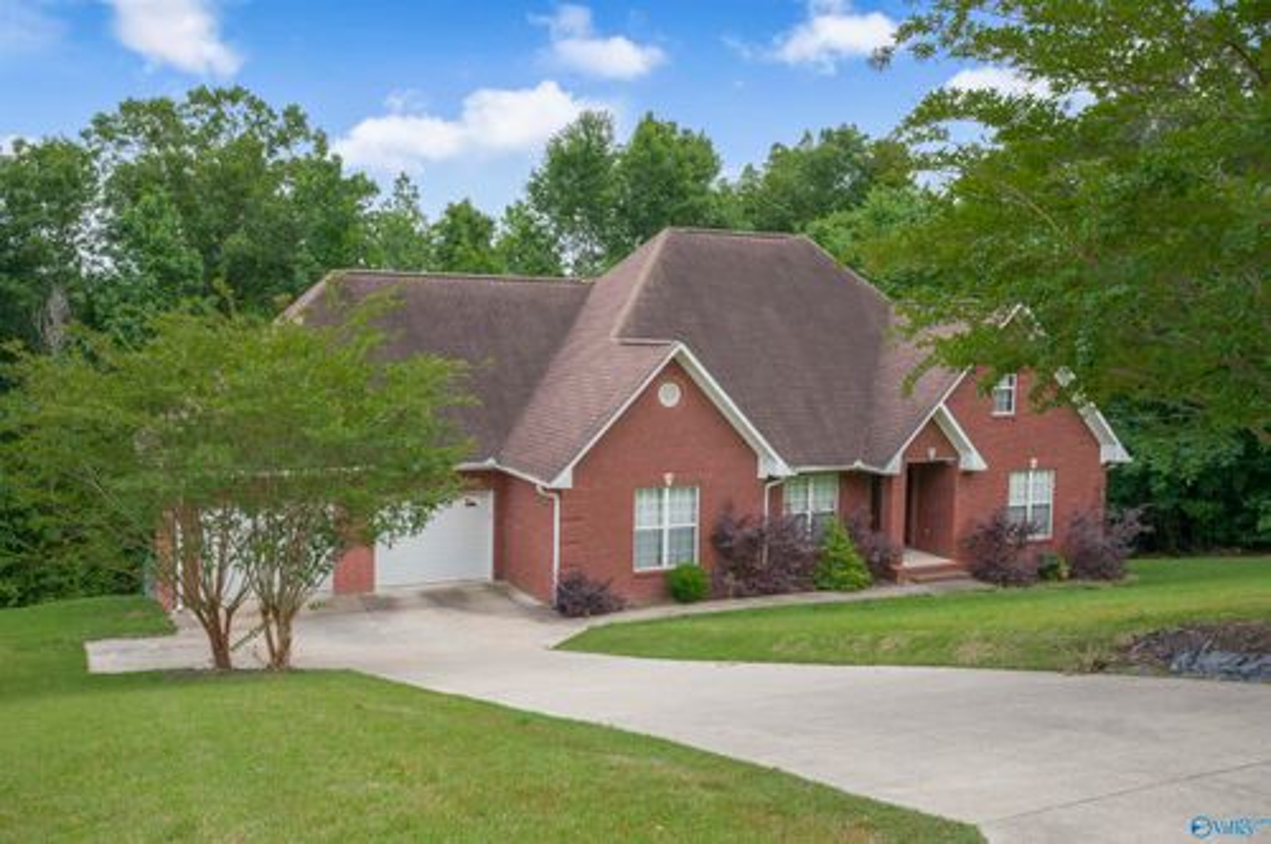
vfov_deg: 41.6
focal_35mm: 32
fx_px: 1111
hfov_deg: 59.6
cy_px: 422
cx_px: 636
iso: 400
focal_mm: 31.5
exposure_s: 1/200
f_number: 9
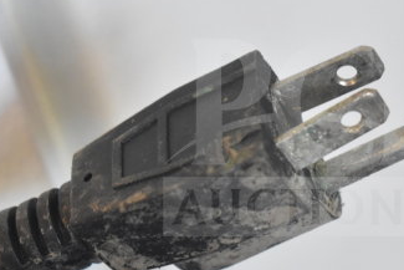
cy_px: 137
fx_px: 1739
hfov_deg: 13.2
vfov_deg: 8.9
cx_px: 302
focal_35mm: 155
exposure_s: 1/100
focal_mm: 55
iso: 2200
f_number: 5.6
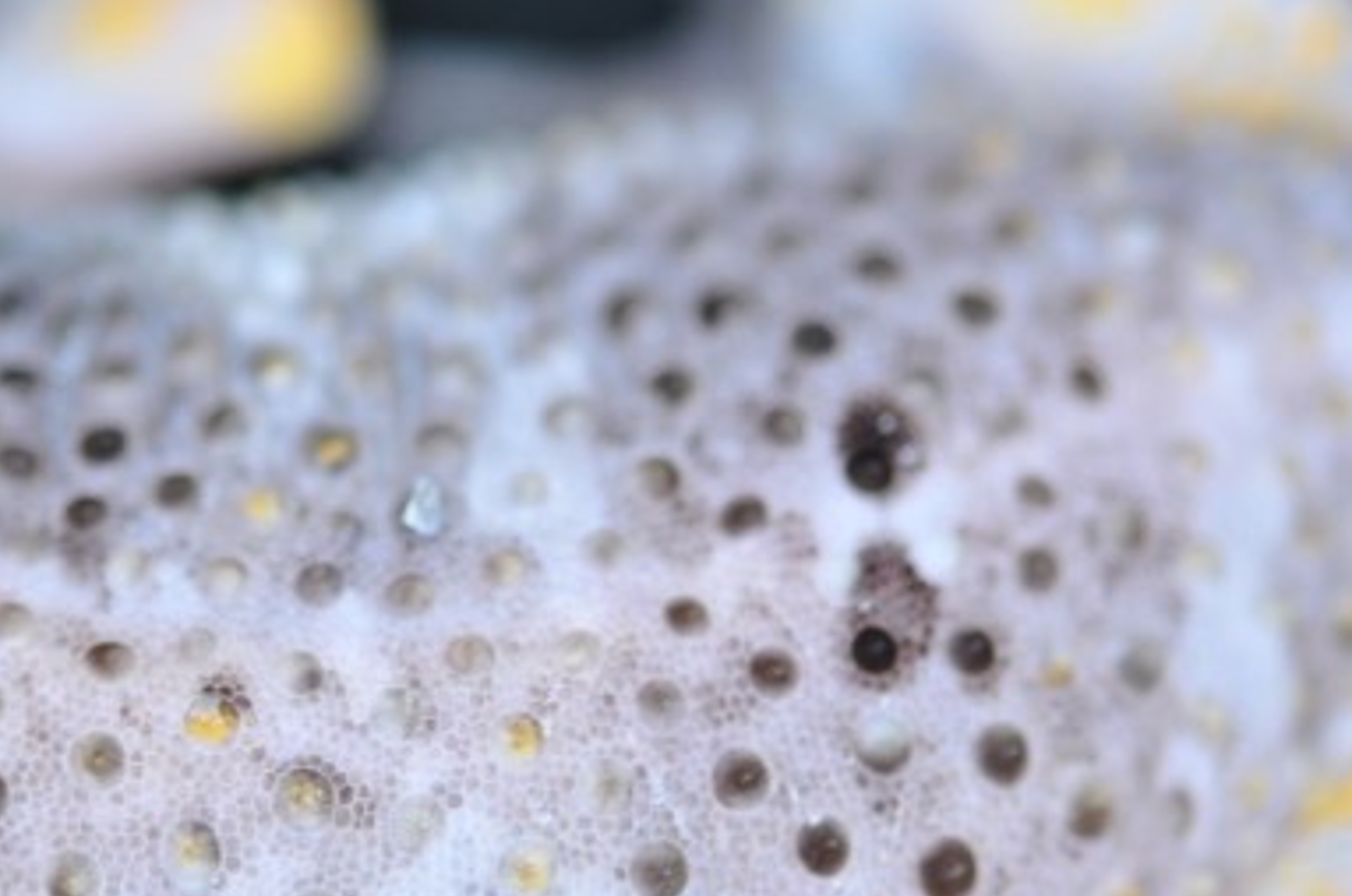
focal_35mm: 188
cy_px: 676
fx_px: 7049
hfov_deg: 10.9
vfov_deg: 7.3
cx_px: 319
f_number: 3.2
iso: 200
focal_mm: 60
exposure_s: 1/100
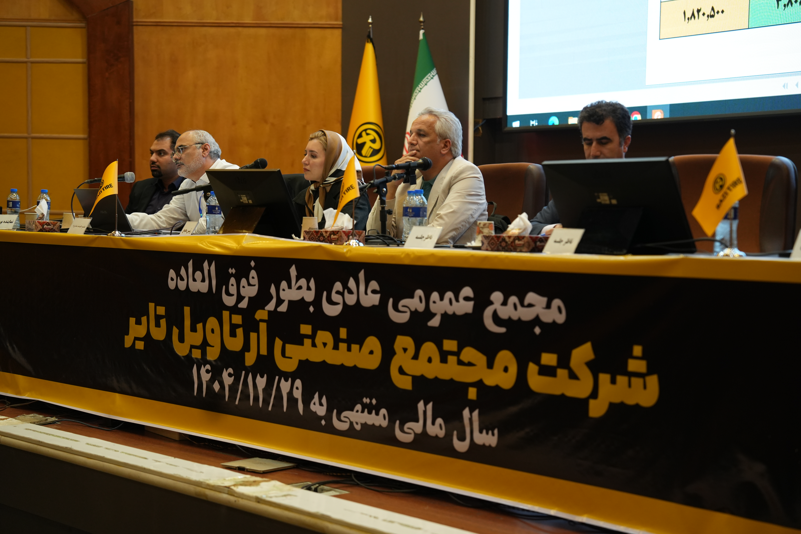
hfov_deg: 28.8
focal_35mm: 70
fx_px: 1557
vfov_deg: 19.5
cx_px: 400
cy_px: 267
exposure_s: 1/60
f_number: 2.8
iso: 1250
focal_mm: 70
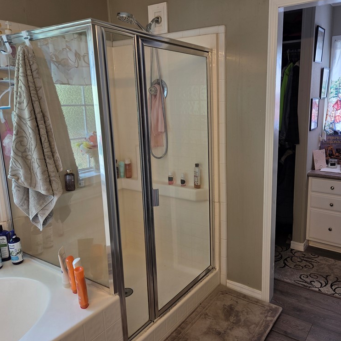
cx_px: 211
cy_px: 168
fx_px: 312
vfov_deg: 57.3
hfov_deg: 56.7
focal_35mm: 28
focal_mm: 5.4
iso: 40
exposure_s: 1/120
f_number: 1.8
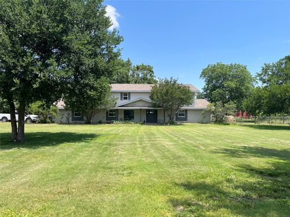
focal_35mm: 26
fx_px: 218
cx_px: 145
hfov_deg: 67.3
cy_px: 108
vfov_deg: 53.1
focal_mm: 5.1
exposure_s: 1/2463
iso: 50
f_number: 1.6
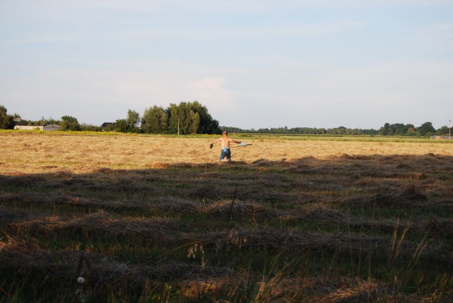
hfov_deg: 24.6
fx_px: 1040
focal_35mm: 82
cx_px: 226
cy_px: 152
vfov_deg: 16.6
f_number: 6.3
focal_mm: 55
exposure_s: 1/160
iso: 100
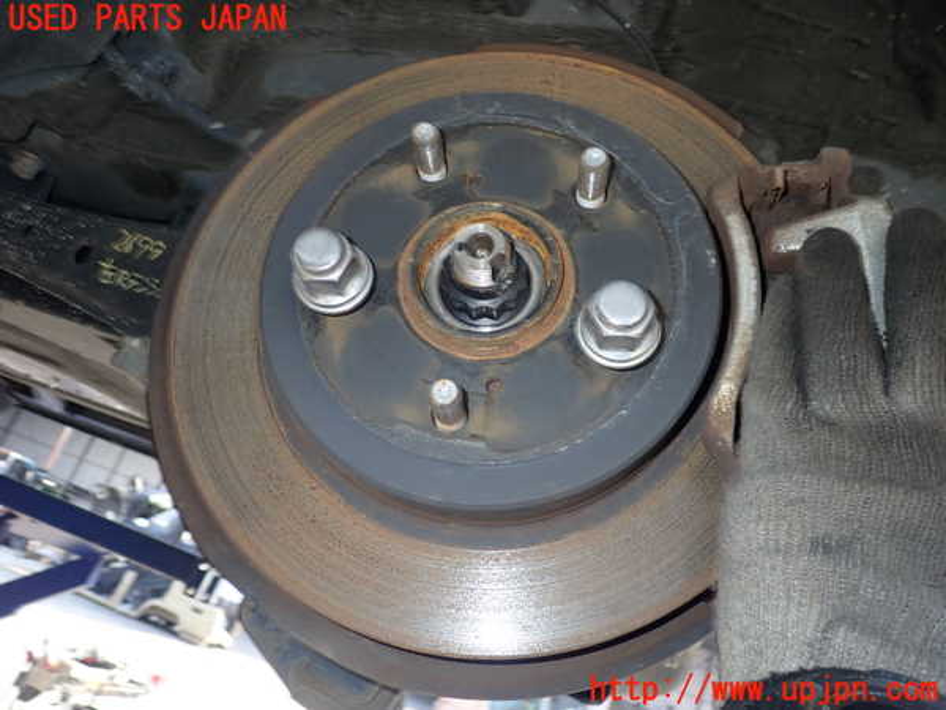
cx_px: 473
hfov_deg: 60.0
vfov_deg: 46.8
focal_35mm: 30
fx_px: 820
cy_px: 355
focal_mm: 5.5
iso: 200
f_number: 6.3
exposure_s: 1/30
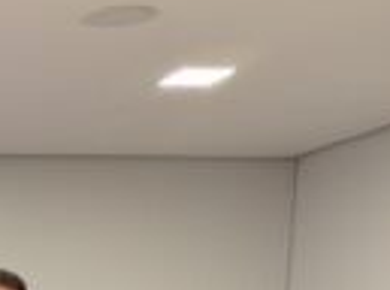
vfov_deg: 12.1
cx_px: -502
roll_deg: -1.0
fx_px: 1258
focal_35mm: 112
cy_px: 517
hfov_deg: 13.6
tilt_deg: -5.0
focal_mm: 6.76
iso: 100
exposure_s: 1/60
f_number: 1.78
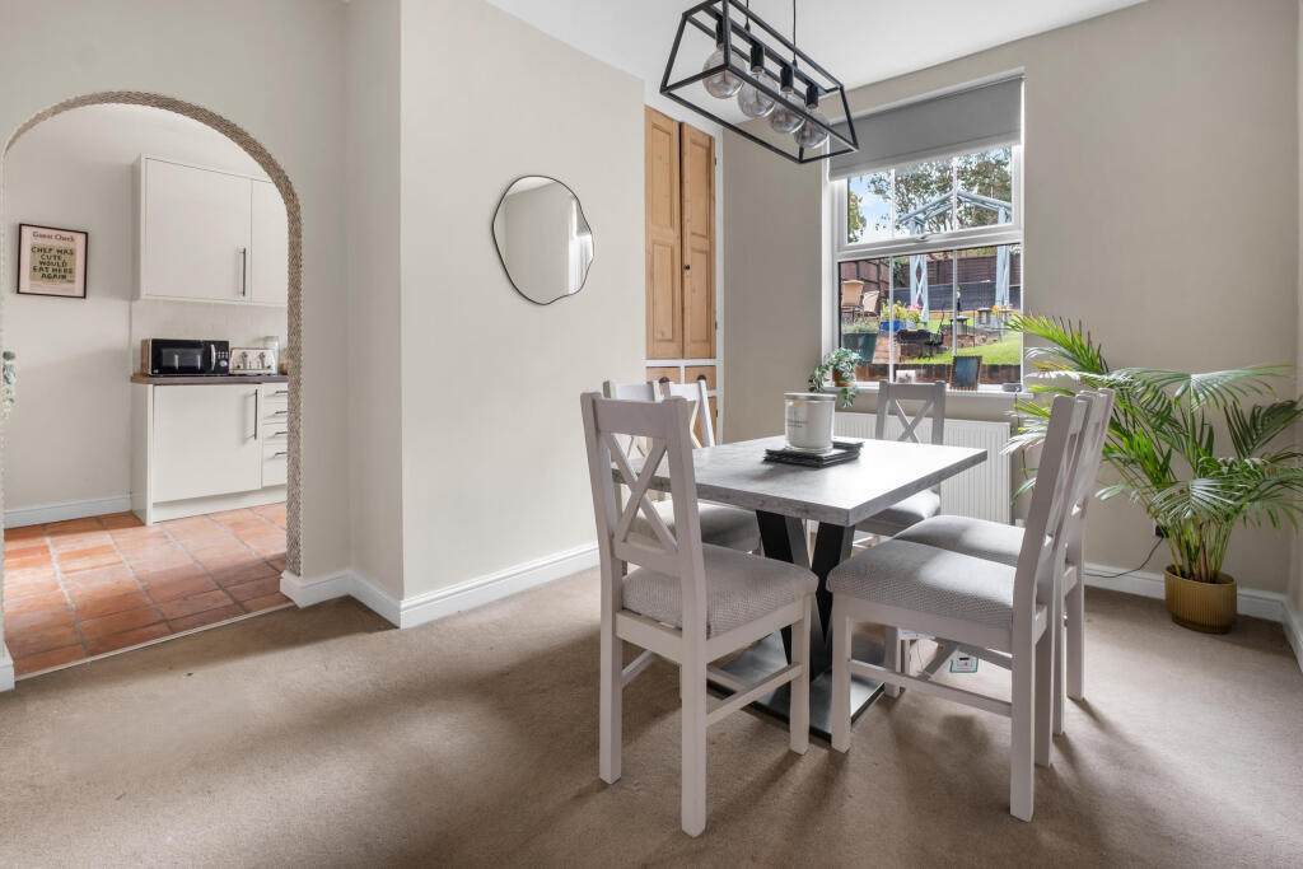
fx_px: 543
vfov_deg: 77.3
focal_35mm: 15
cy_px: 434
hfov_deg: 100.4
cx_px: 652
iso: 160
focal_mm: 10
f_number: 8
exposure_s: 1/2
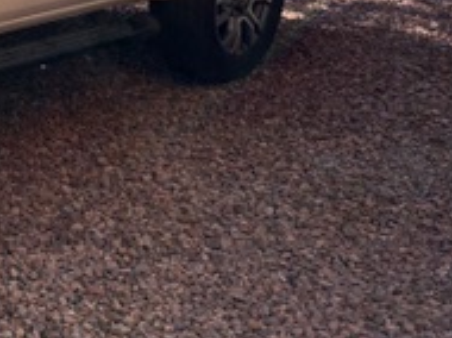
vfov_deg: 16.8
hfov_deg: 20.4
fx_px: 1056
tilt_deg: -6.2
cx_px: -245
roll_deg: +0.4
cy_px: -133
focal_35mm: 81
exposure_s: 1/3096
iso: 100
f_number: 1.48
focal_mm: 6.93
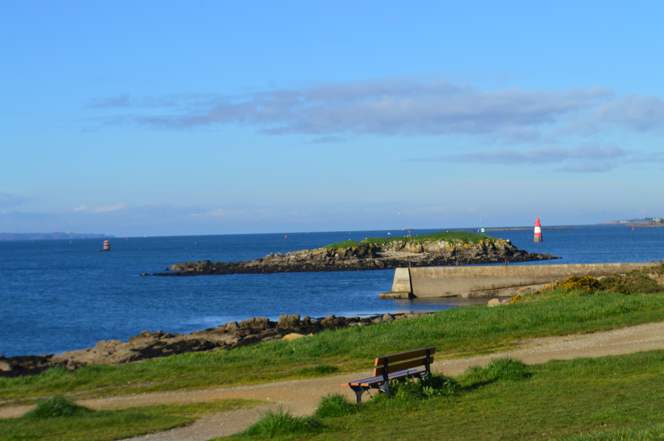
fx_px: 1520
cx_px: 332
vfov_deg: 16.5
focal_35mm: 82
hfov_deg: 24.6
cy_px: 220
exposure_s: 1/500
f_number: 11
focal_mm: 55
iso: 280
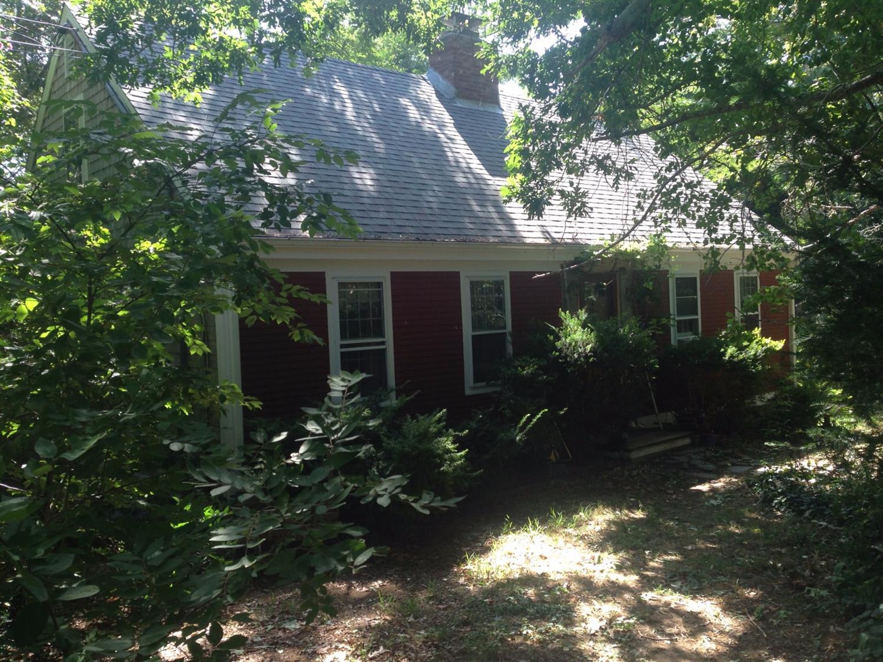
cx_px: 442
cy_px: 331
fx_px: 842
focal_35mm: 33
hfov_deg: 55.4
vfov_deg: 42.9
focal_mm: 4.12
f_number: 2.4
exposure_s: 1/120
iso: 50
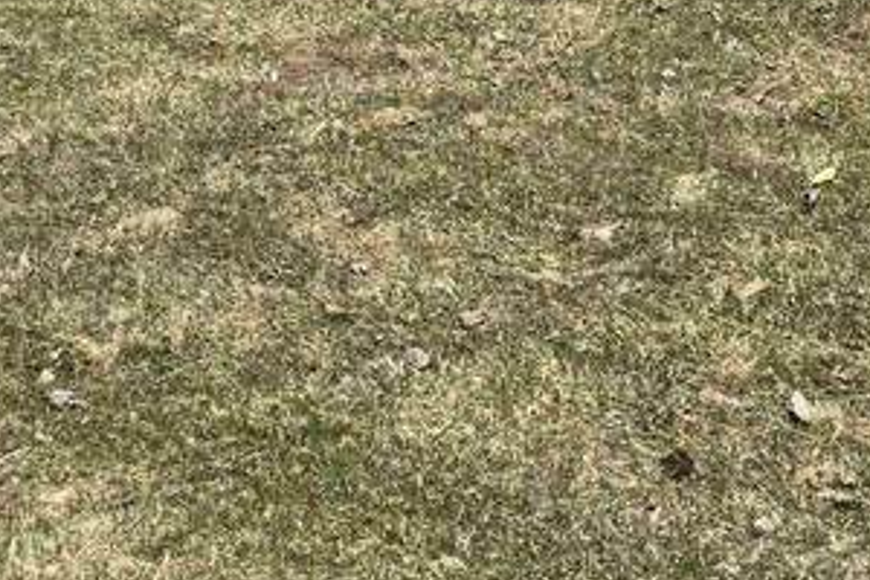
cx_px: 539
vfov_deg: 11.9
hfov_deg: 20.0
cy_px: -600
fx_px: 2465
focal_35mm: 102
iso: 12
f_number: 1.7
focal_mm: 6.3
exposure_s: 1/970
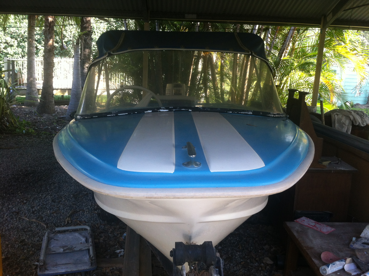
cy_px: 138
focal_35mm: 35
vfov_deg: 40.6
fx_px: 373
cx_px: 184
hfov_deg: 52.7
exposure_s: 1/100
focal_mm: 3.85
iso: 100
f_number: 2.8
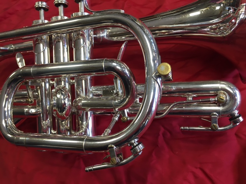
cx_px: 123
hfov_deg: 61.7
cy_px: 92
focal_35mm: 29
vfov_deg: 48.2
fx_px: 206
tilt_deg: -62.7
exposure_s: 1/33
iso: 80
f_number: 2.2
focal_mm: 4.15
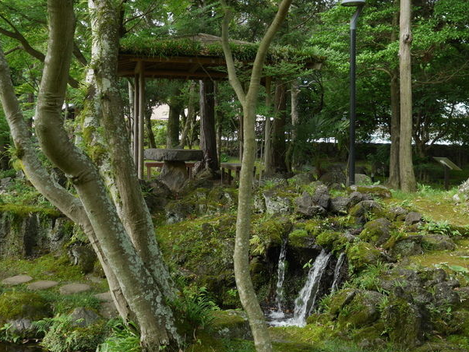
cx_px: 240
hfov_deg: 41.2
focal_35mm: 46
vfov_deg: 31.5
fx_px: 623
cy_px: 151
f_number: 3.5
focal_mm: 17
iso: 200
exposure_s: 1/160
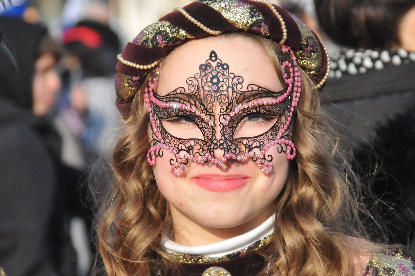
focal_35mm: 207
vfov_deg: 6.6
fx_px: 2383
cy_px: 118
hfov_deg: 10.0
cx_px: 228
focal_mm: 112
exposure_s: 1/2500
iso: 1600
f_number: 5.6
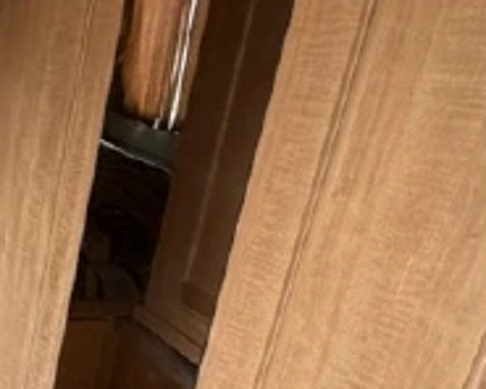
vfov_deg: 25.4
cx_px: -294
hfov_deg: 23.5
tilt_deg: -24.9
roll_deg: -0.7
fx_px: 849
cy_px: 313
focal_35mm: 59
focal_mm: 2.22
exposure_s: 1/121
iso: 160
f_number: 2.2
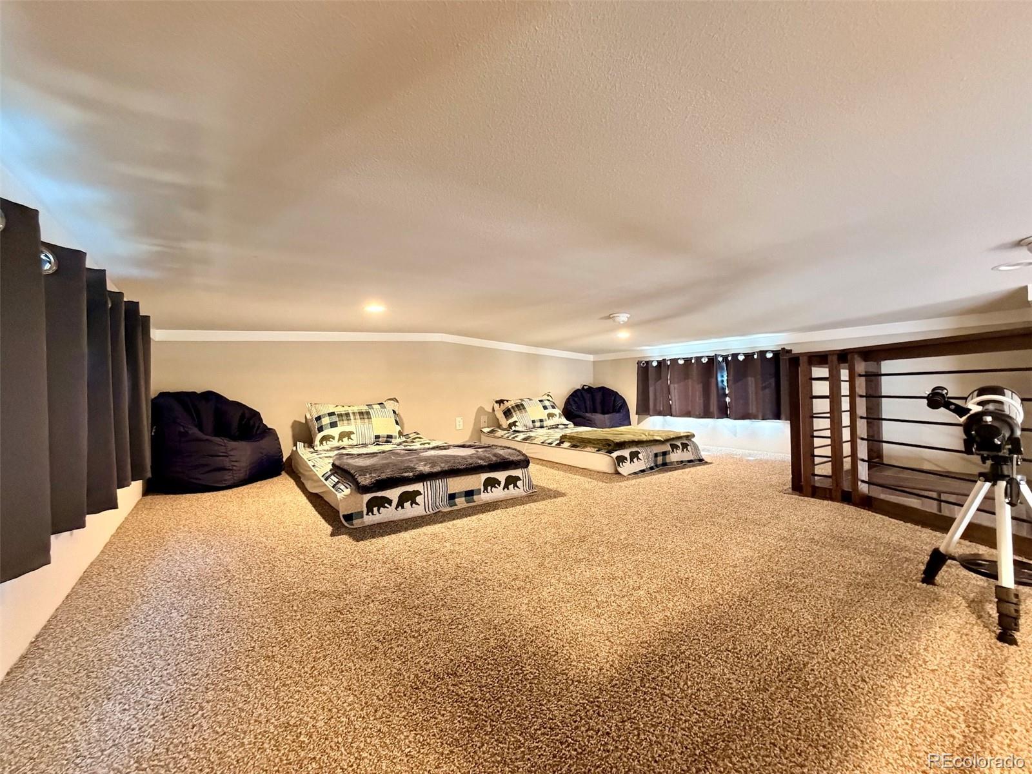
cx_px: 516
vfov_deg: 85.7
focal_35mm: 14
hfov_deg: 102.1
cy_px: 387
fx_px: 417
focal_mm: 2.22
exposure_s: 1/60
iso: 800
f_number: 2.2
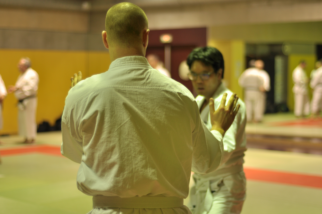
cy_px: 107
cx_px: 161
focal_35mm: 75
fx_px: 670
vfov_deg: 18.1
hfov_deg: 27.0
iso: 200
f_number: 1.8
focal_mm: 50
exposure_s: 1/60
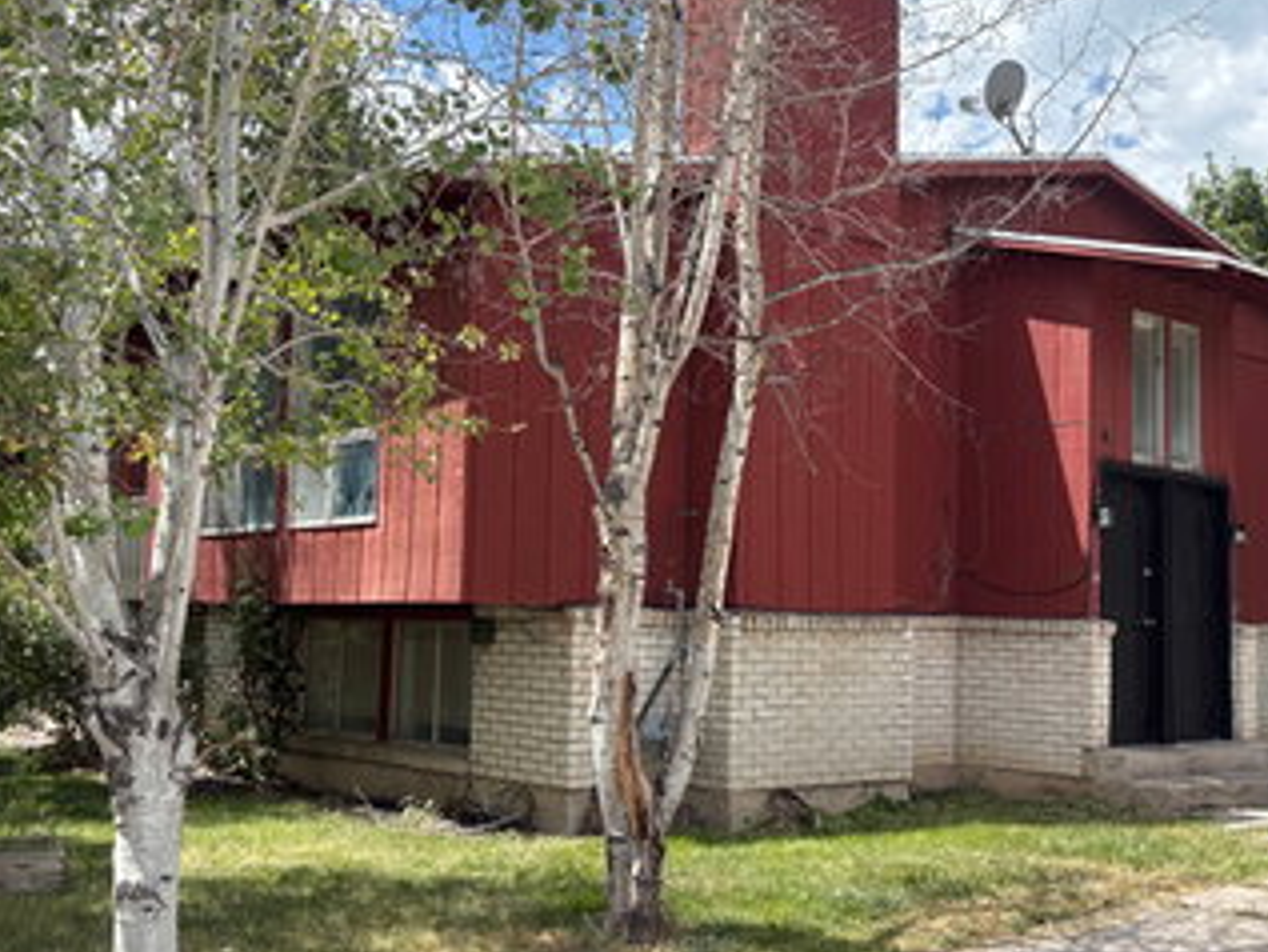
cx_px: 628
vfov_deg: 34.4
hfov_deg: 44.8
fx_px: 1539
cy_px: 484
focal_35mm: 42
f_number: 1.6
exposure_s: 1/2865
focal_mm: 5.96
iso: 64
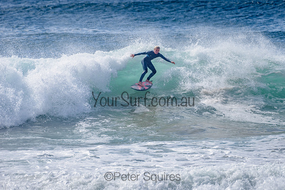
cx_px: 174
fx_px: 4847
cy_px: 74
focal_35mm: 612
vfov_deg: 2.2
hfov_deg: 3.4
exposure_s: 1/2000
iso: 90
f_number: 5.6
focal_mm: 500
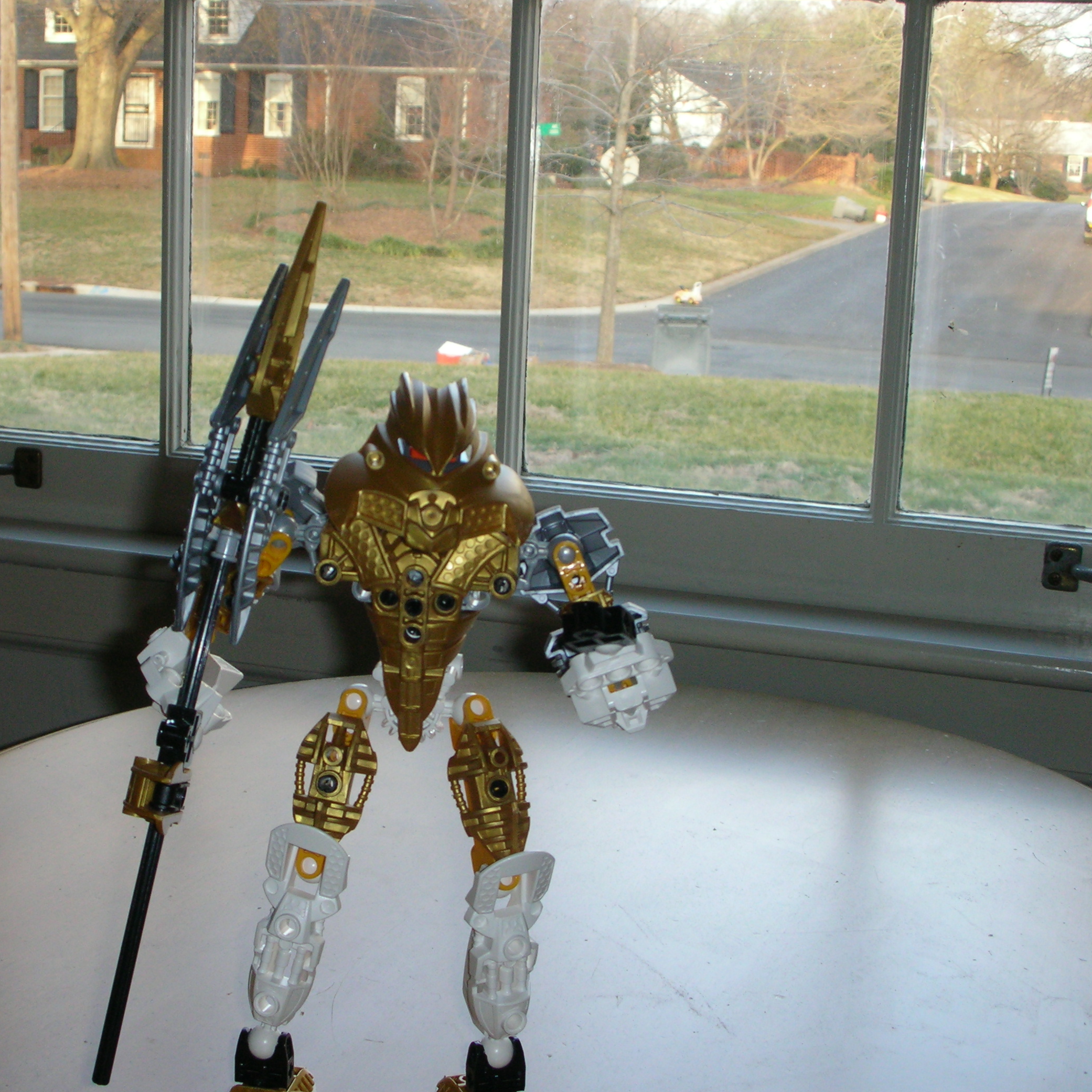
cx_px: 400
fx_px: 1963
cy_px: 541
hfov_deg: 30.9
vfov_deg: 31.1
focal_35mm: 55
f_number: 3.5
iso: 75
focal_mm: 7.7
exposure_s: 1/50.6
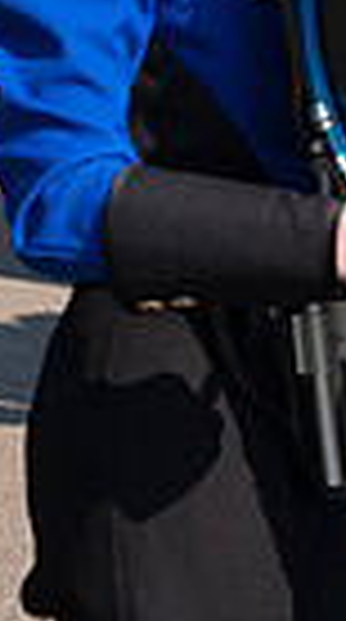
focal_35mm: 203
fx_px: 3331
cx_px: 49
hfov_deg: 5.9
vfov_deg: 10.4
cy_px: -232
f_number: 6.3
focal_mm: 46
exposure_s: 1/800
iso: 320
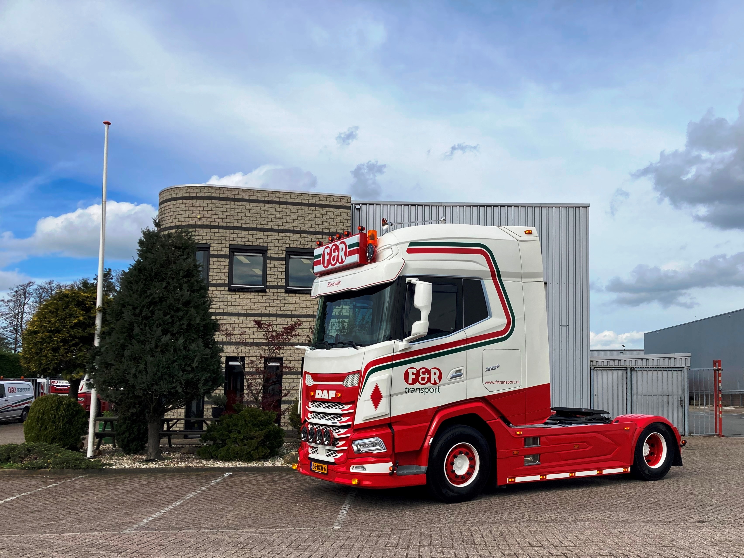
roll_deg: -0.5
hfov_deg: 63.4
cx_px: 372
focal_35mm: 28
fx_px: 602
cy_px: 279
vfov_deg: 49.7
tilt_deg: +5.4
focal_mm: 3.99
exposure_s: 1/2315
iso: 20
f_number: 1.8
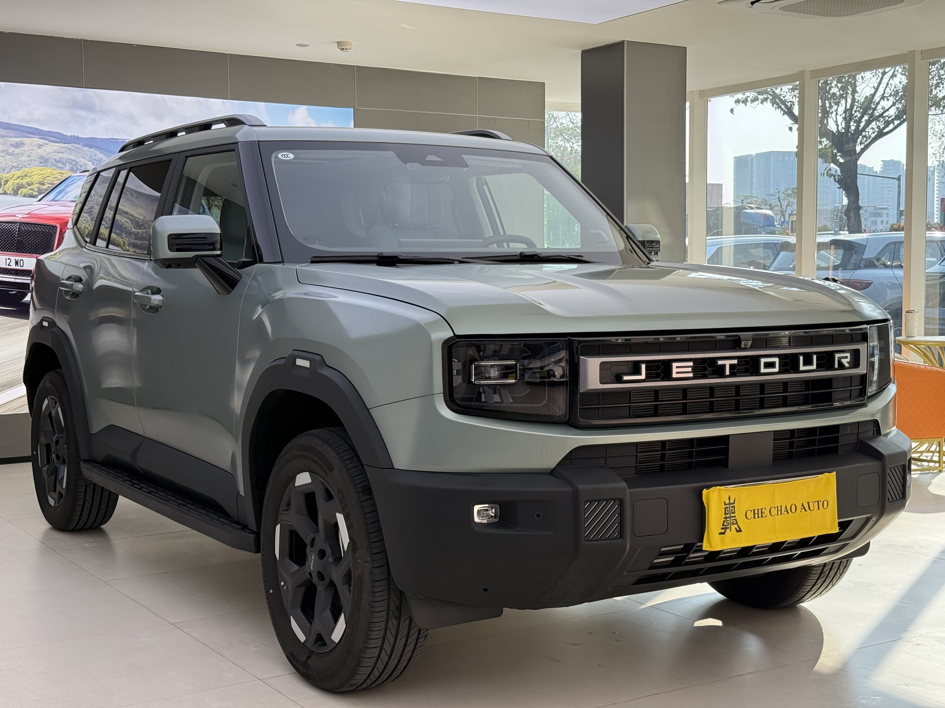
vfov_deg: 30.3
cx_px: 472
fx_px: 1310
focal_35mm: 48
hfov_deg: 39.7
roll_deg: +0.3
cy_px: 354
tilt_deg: -2.3
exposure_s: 1/411
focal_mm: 6.76
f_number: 1.78
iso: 100
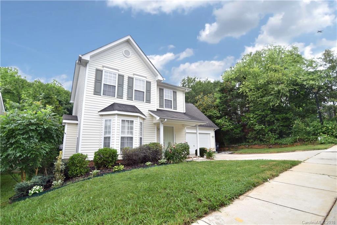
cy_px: 112
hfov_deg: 96.7
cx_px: 168
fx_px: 150
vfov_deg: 73.8
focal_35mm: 16
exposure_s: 1/400
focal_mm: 16
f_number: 10
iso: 250
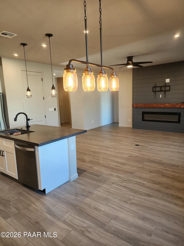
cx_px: 92
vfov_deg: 73.9
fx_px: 163
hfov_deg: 58.9
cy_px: 123
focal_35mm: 23
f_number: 1.8
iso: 160
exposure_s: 1/120
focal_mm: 6.4
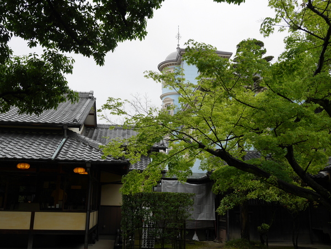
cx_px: 166
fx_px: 345
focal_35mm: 36
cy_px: 124
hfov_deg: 51.3
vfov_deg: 39.7
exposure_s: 1/160
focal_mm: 18
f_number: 5.6
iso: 200
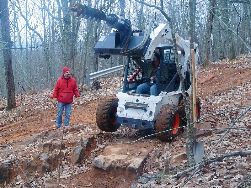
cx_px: 126
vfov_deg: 29.1
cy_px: 94
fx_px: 363
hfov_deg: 38.2
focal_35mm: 50
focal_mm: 8.7
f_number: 4.2
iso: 160
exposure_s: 1/60
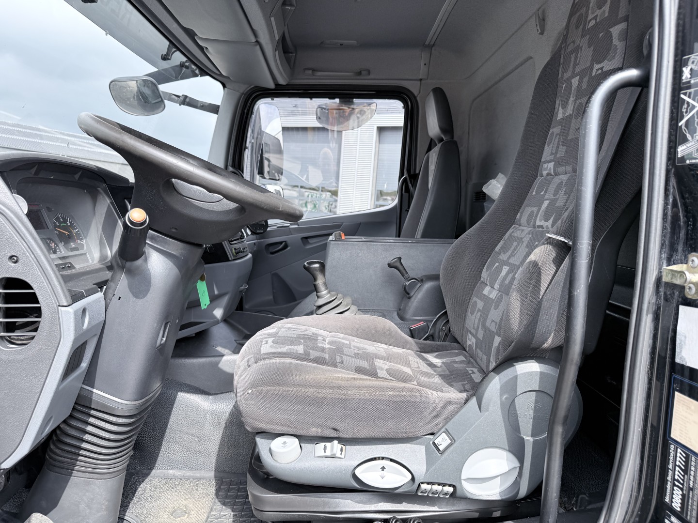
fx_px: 484
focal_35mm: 24
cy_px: 262
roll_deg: -5.2
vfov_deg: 56.8
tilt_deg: -7.0
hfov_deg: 71.6
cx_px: 349
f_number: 1.78
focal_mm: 6.76
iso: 100
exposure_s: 1/1122
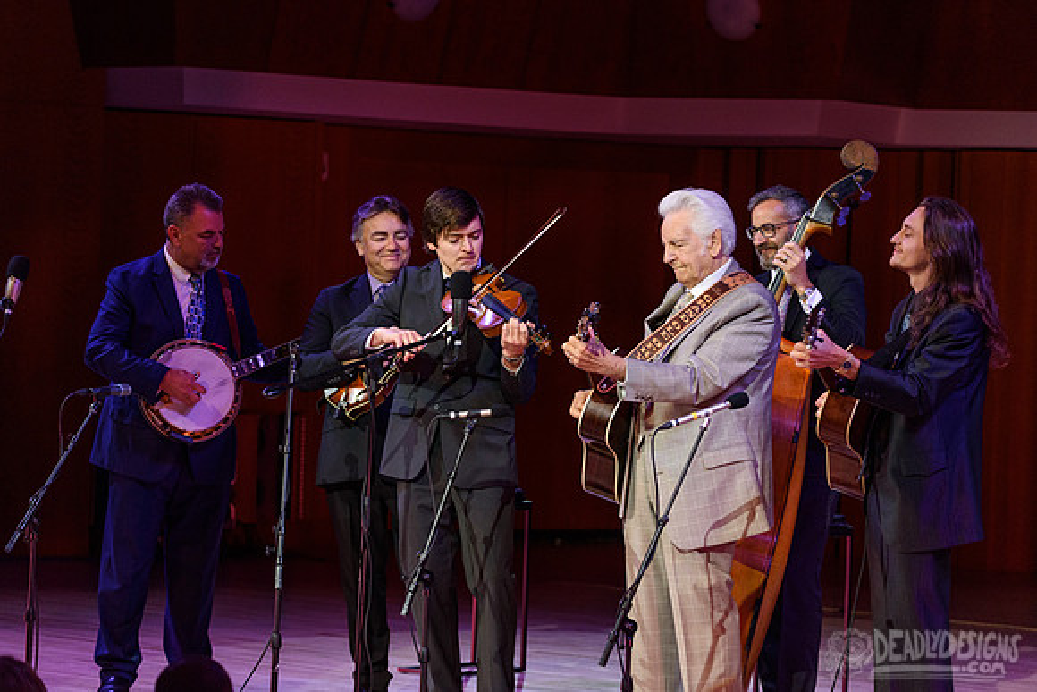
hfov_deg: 13.2
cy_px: 332
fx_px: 4494
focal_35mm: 156
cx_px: 505
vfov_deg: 8.8
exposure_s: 1/400
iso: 2500
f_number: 5
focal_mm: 150
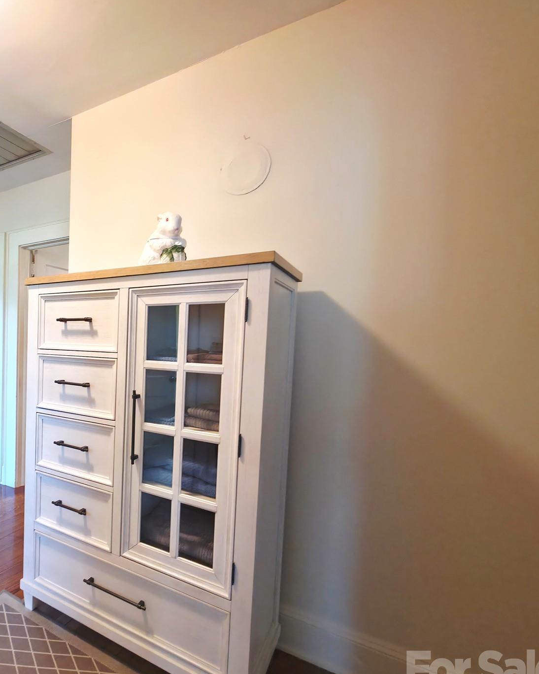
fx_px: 379
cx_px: 59
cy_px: 369
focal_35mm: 19
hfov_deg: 60.6
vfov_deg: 83.1
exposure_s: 1/17.2
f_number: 1.9
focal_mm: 2.2
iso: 160
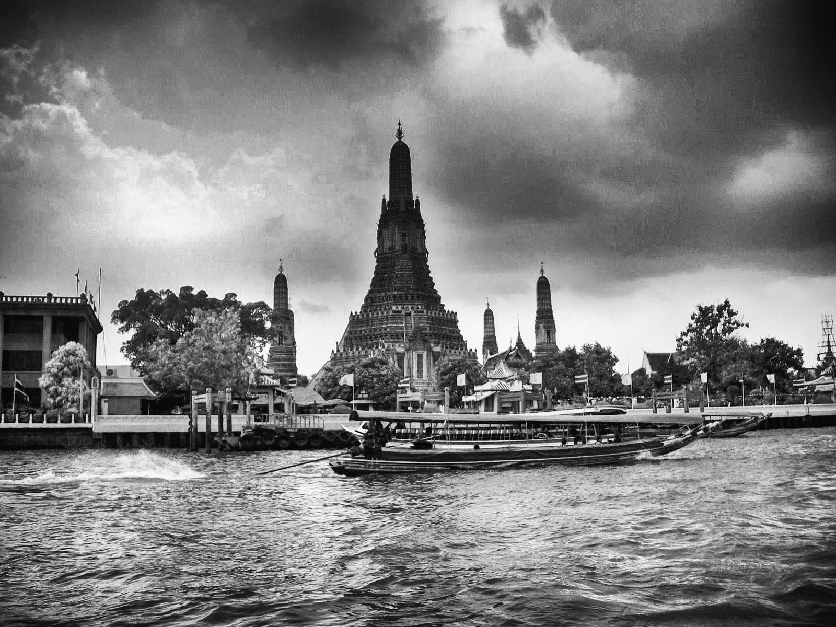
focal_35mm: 37
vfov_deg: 38.7
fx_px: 894
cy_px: 314
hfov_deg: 50.1
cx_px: 418
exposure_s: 1/160
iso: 80
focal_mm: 6.2
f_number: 5.6
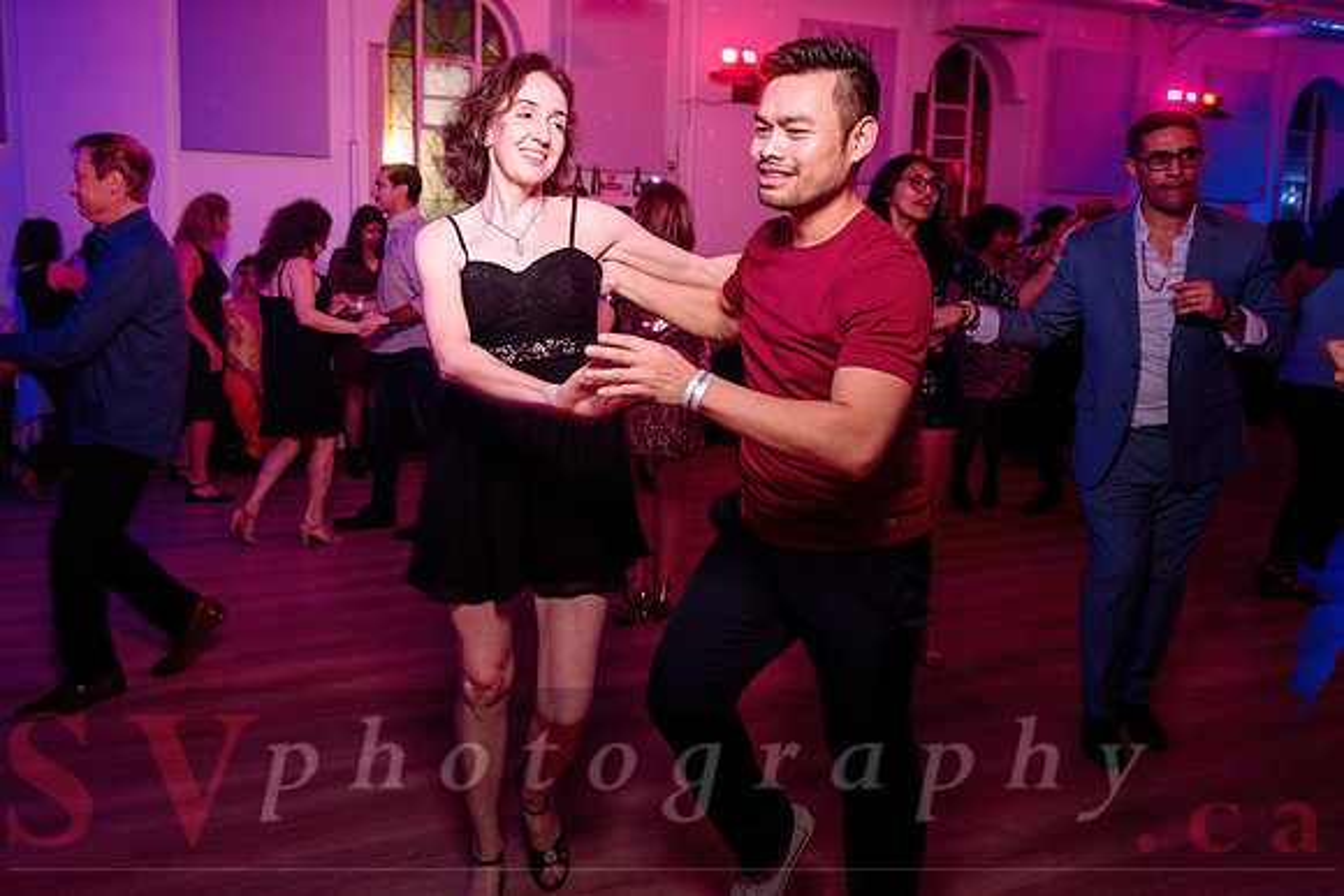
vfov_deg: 45.9
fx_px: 1054
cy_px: 369
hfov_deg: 64.7
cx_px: 570
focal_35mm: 28
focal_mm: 24
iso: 800
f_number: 3.5
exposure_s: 1/50
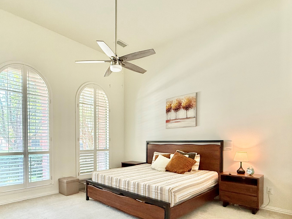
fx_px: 177
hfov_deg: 77.9
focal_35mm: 21
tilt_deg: -1.6
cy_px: 147
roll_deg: -0.1
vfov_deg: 61.8
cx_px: 114
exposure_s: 1/60
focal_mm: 2.22
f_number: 2.2
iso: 320
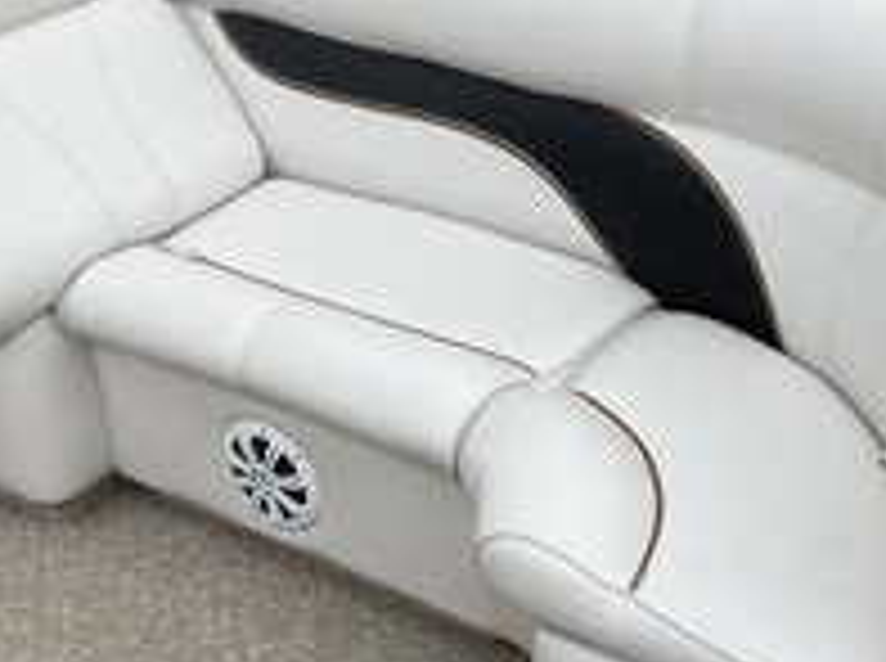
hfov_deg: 32.7
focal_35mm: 59
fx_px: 1507
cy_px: 455
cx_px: 531
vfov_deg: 24.6
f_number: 1.8
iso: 25
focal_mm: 3
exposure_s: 1/3125
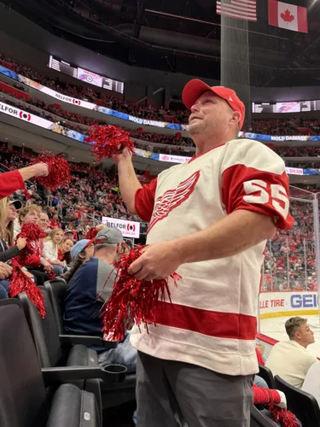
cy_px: 214
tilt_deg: +9.9
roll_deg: -3.0
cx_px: 160
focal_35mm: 24
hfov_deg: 56.8
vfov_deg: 71.6
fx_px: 296
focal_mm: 6.76
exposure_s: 1/120
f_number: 1.78
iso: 125
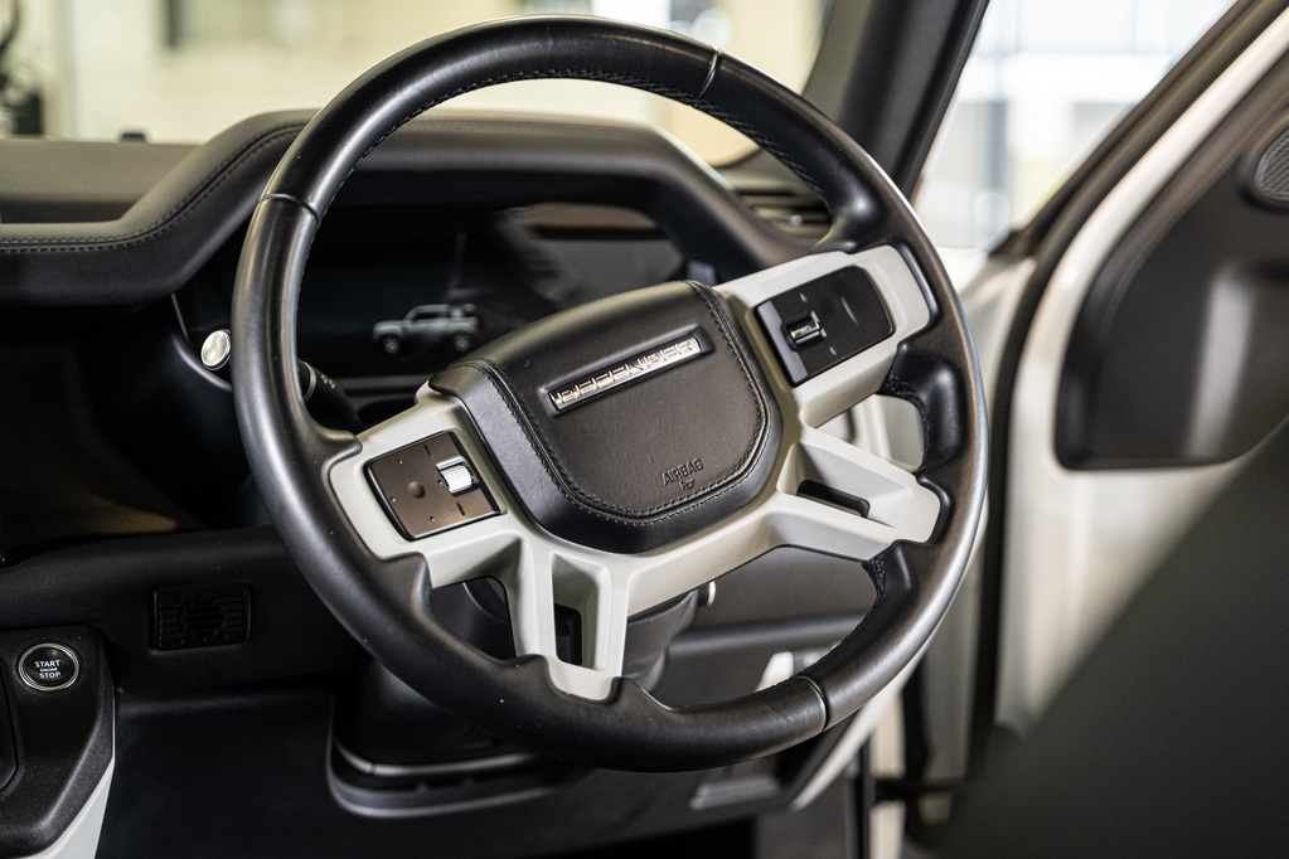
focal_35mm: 61
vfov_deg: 22.3
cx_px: 644
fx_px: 2184
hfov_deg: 32.9
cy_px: 430
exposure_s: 1/125
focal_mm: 61
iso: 1600
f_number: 2.8
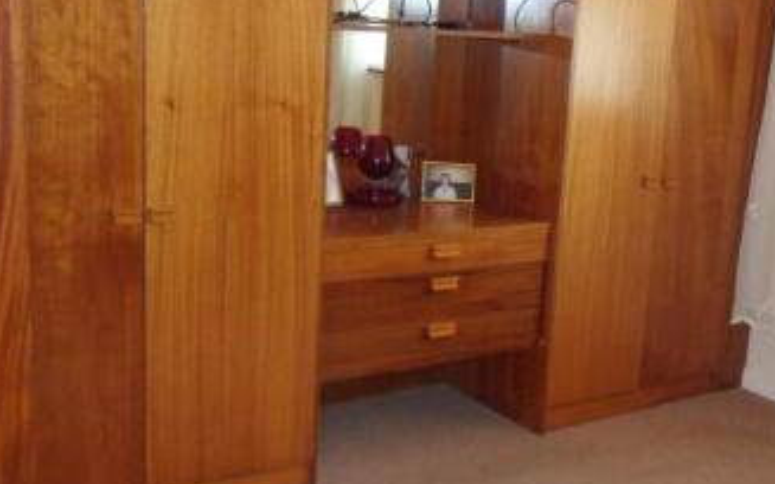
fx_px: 1077
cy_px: 260
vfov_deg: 25.3
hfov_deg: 39.2
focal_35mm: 51
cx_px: 506
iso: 400
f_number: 3.5
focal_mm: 4.9
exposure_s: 1/45
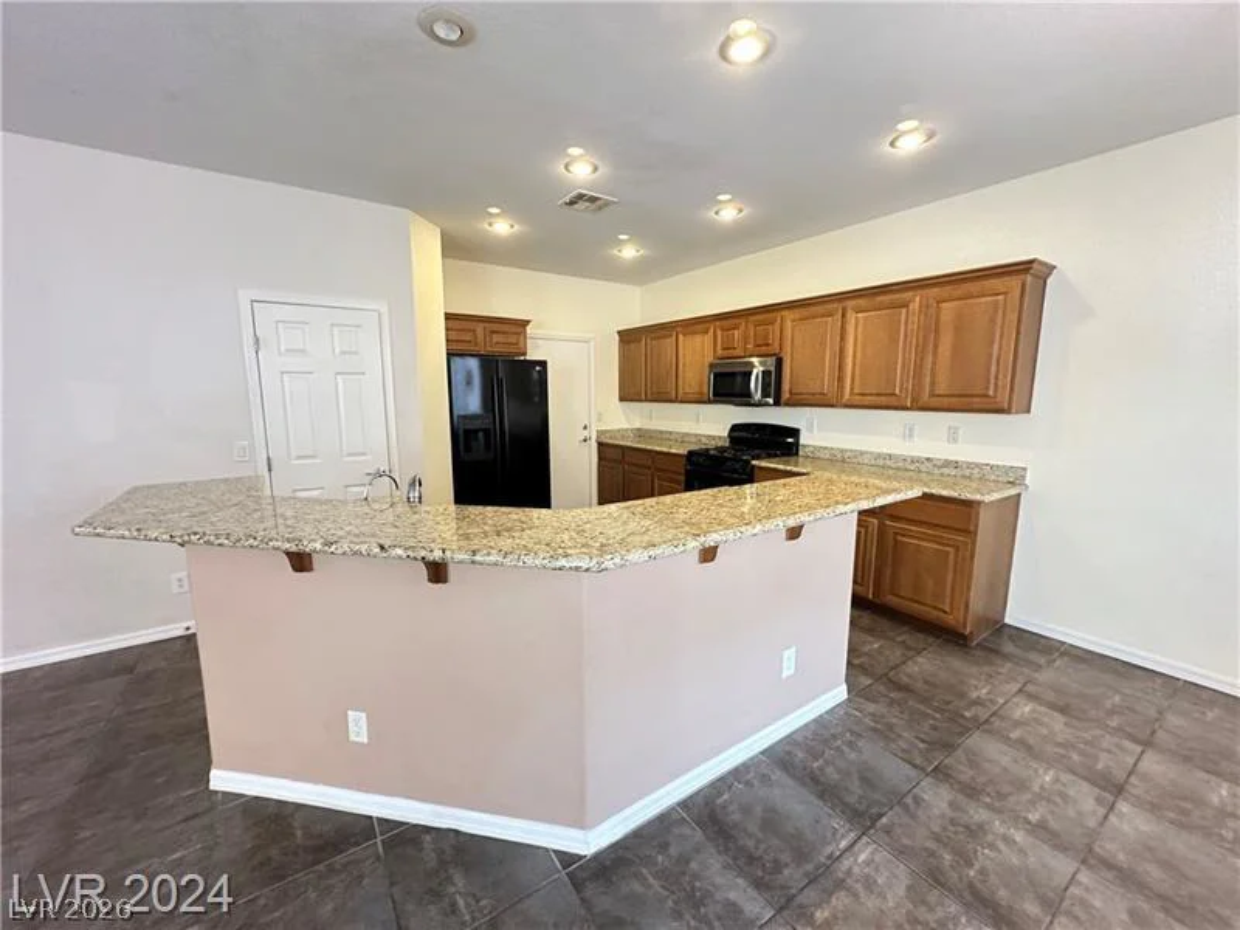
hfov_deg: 102.1
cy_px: 465
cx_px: 620
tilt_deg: -7.8
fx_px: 502
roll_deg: -0.5
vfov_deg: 85.7
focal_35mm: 14
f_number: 2.2
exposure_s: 1/60
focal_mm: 2.22
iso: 320
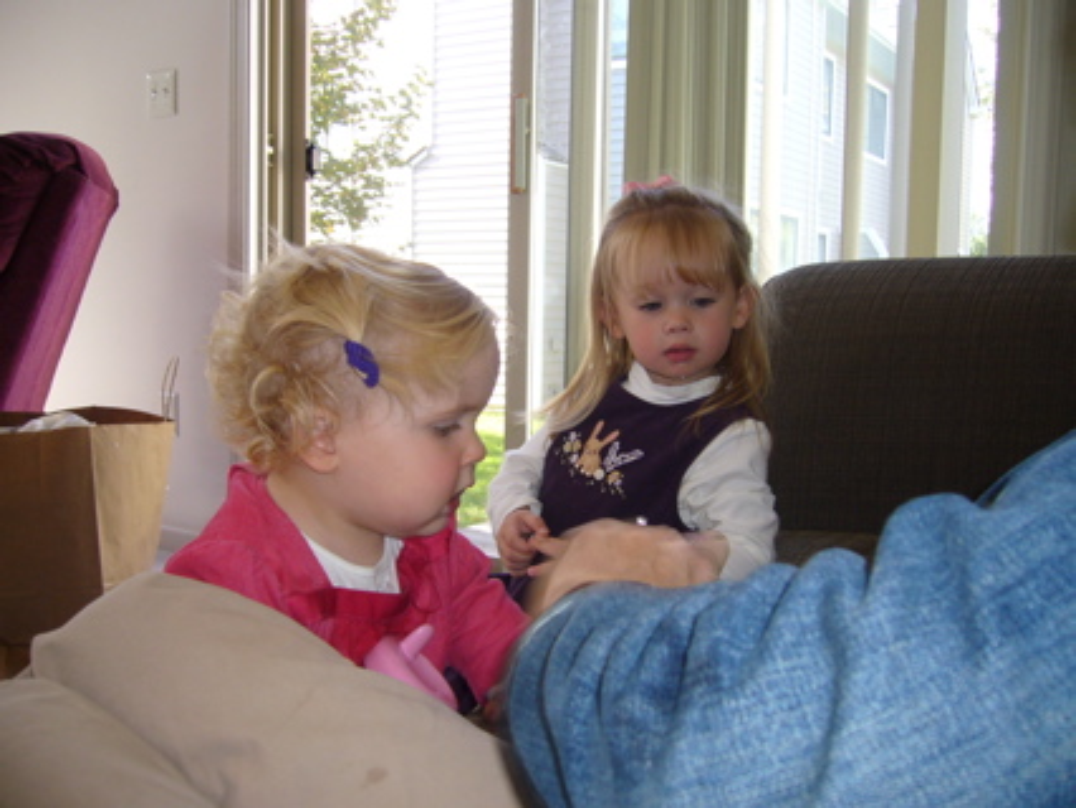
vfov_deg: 40.7
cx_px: 538
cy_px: 404
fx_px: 1089
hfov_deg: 52.6
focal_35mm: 35
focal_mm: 5.8
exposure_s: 1/60
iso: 100
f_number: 2.8
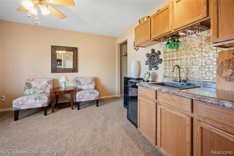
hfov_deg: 104.3
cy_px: 78
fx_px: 91
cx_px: 117
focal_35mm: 14
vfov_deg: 81.1
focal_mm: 14
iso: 100
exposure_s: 2.5
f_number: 11
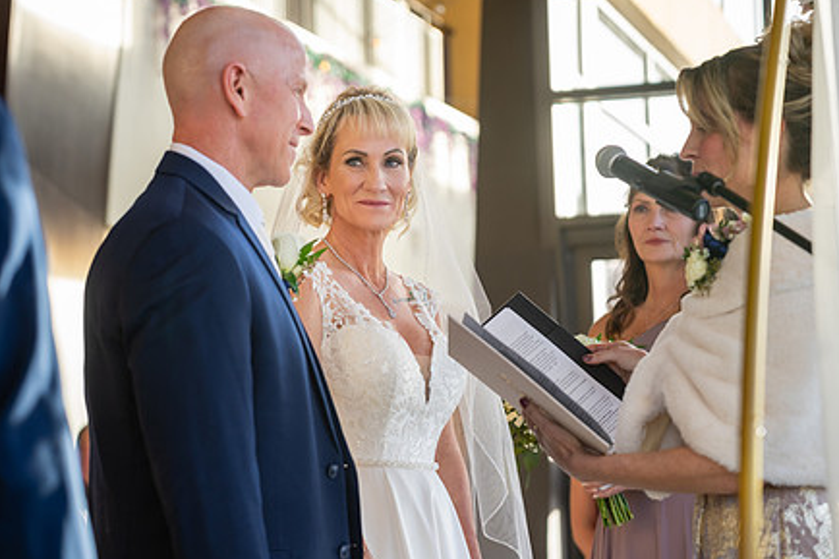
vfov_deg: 13.7
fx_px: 2330
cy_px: 248
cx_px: 364
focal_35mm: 100
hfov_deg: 20.4
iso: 160
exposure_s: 1/125
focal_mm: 70
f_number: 2.8
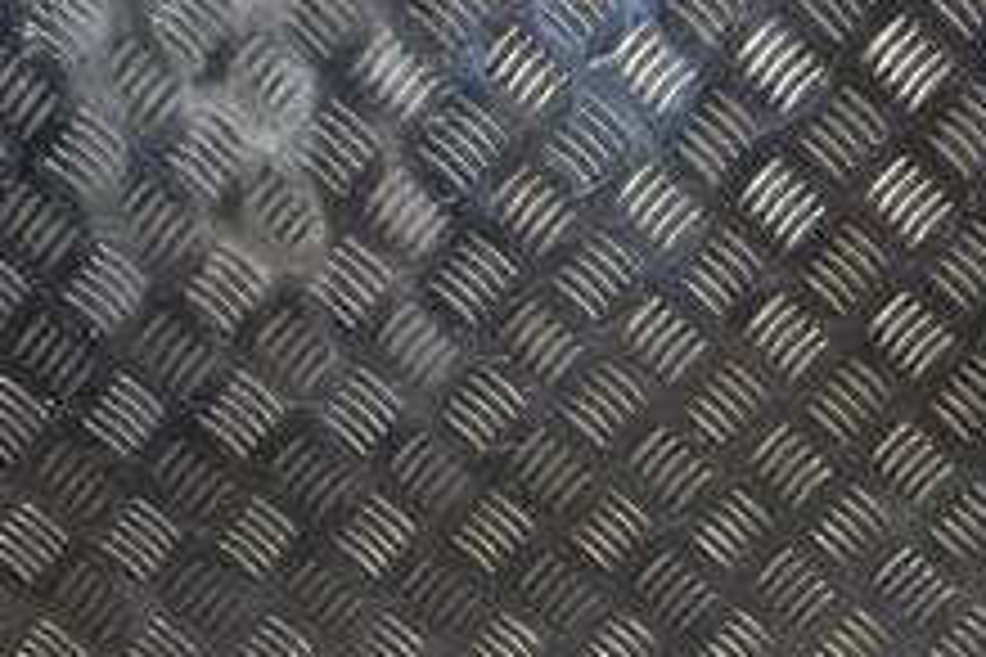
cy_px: 855
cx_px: 810
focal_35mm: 74
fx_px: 2027
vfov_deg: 17.3
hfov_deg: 26.7
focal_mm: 18
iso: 3200
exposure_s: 1/320
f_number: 9
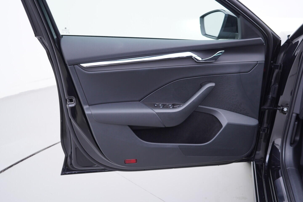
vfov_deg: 36.9
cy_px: 101
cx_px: 152
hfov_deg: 53.1
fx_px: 303
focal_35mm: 36
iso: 125
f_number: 3.2
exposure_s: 1/50
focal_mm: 24
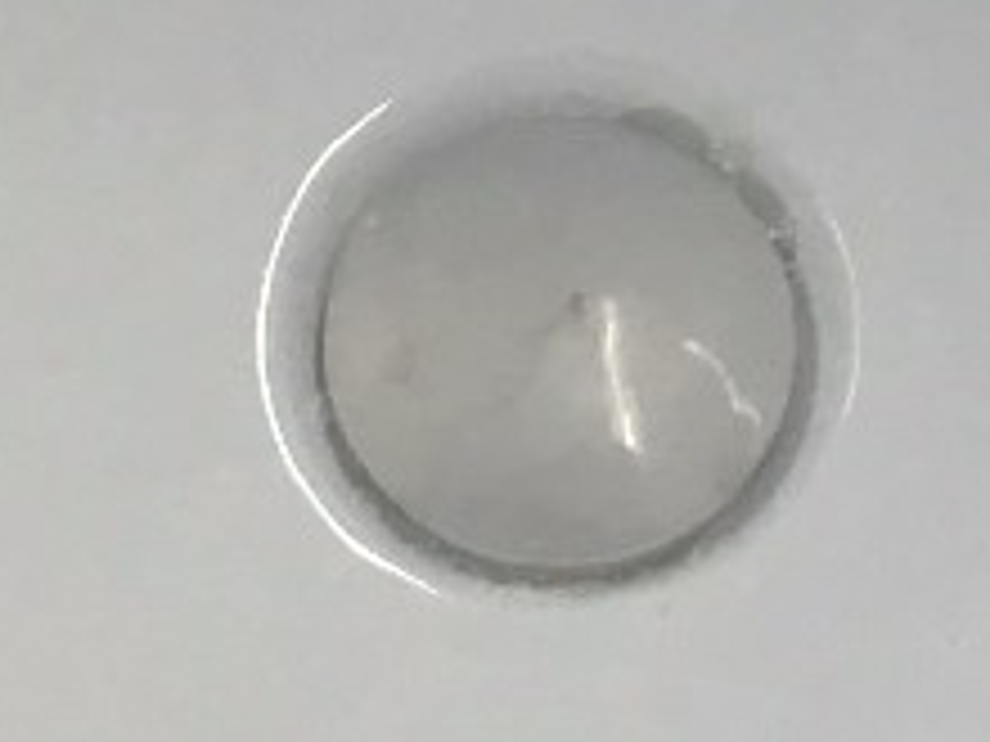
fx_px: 6034
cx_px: 1269
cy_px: -648
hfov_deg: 9.2
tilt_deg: -64.3
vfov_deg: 6.8
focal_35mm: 211
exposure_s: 1/33
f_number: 2.2
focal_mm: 4.15
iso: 32
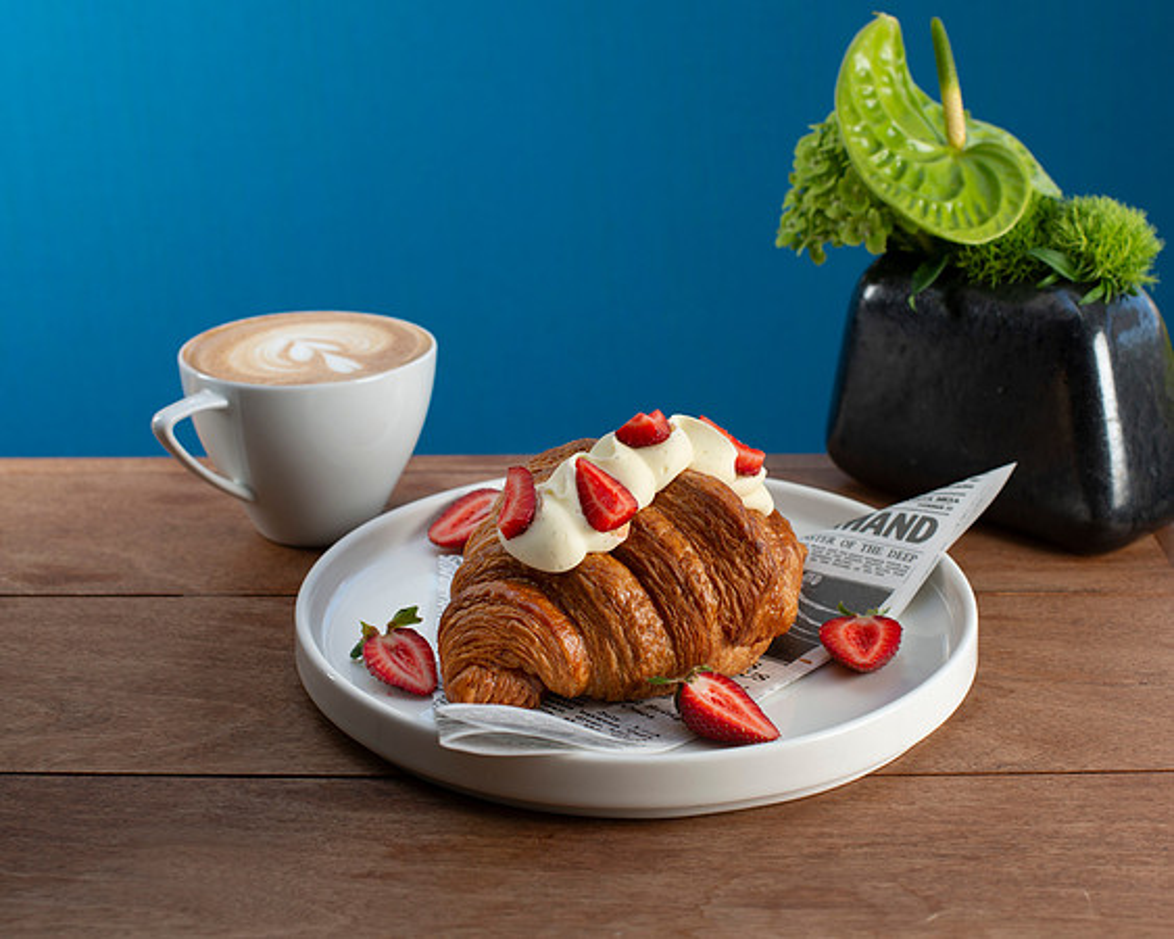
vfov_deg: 26.5
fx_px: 1991
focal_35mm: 57
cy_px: 469
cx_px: 608
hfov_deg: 32.9
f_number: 6.3
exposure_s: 1/200
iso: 200
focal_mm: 50
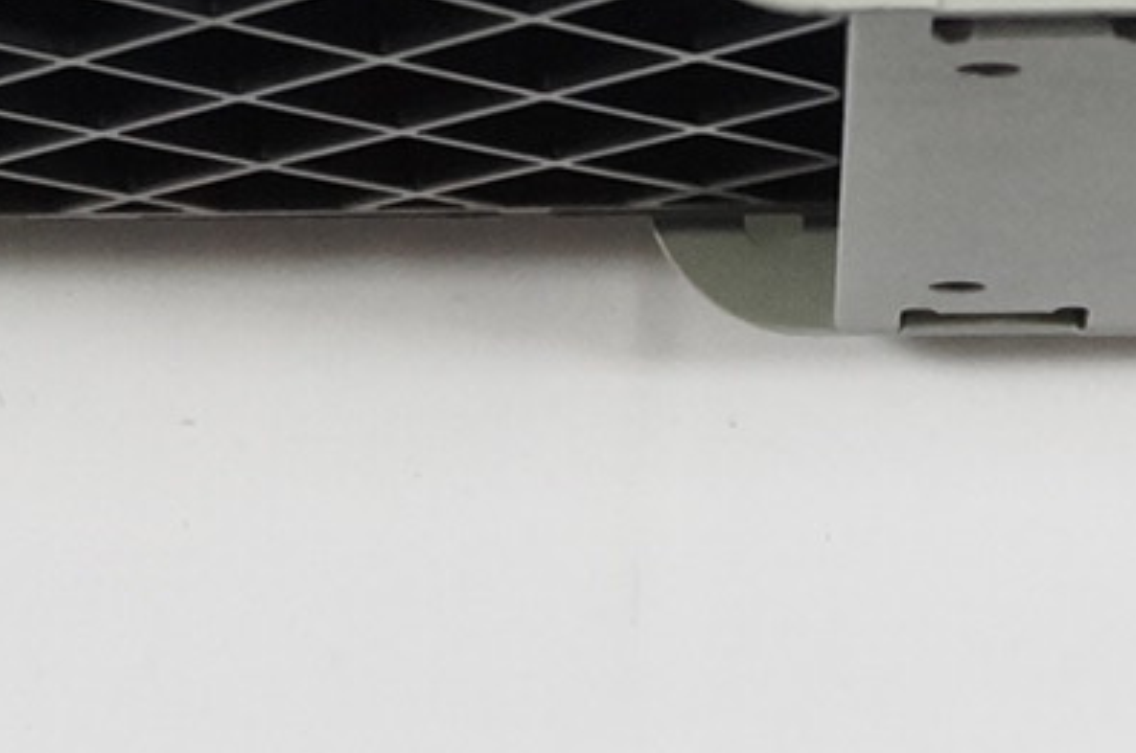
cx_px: 699
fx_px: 5860
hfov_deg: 11.1
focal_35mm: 186
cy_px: -1466
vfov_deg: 6.7
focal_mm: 20
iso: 1250
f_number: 4
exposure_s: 1/160
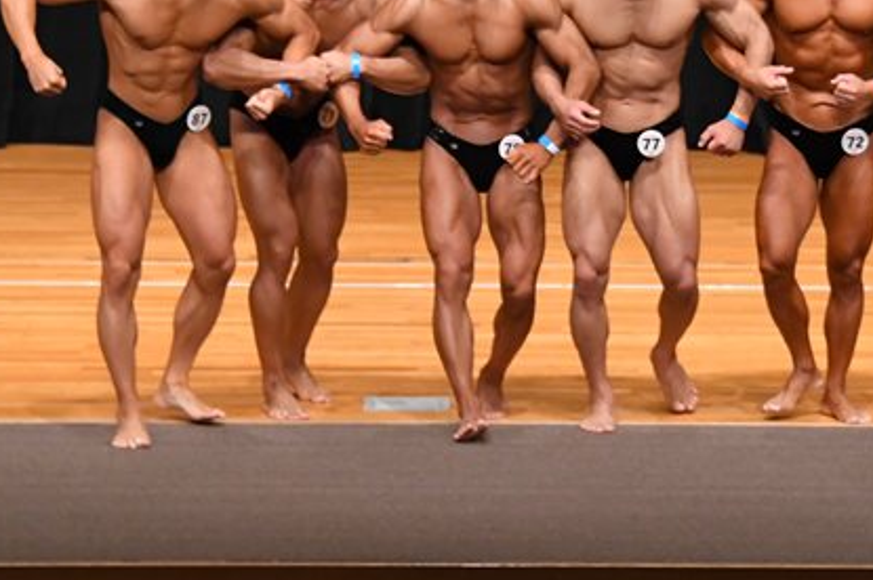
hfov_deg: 7.0
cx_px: 552
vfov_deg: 4.7
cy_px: 137
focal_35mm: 293
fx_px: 7099
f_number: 5.6
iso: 4000
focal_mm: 105
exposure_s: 1/400
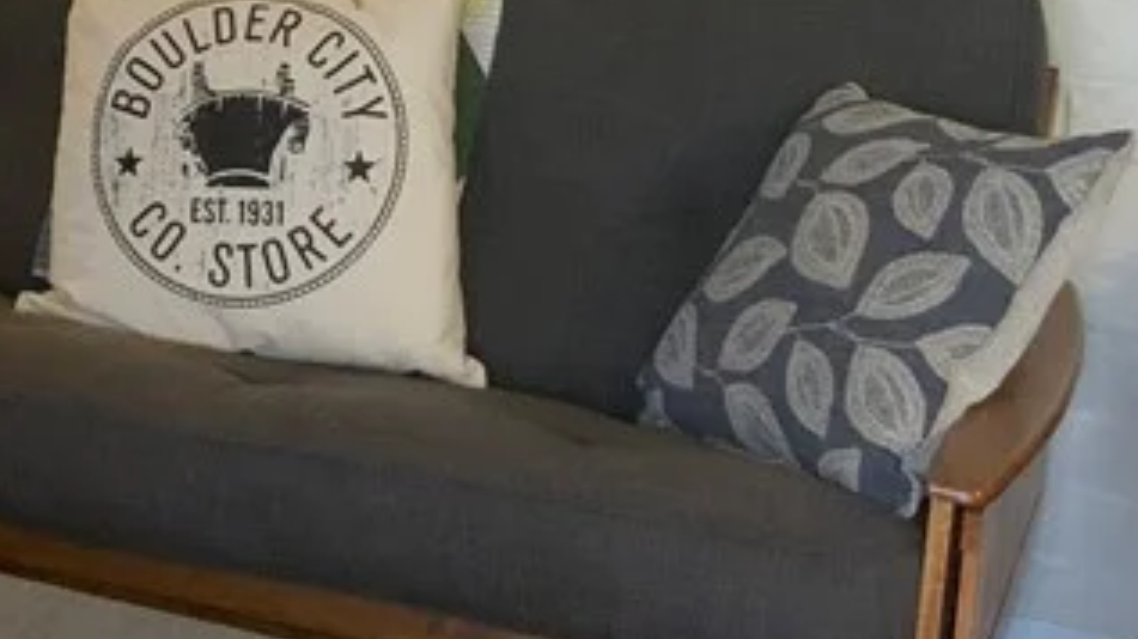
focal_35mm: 102
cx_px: 140
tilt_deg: -9.5
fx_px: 3077
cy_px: -83
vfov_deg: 11.7
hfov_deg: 20.6
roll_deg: -4.5
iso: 160
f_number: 1.8
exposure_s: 1/60
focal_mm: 3
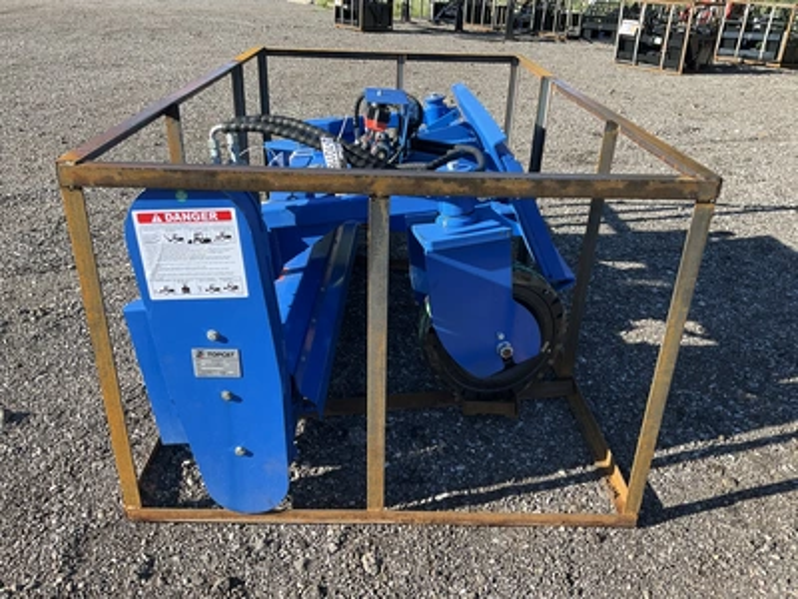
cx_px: 399
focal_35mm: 29
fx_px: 669
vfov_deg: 48.2
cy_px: 300
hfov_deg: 61.7
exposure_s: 1/540
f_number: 1.8
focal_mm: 3
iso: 25
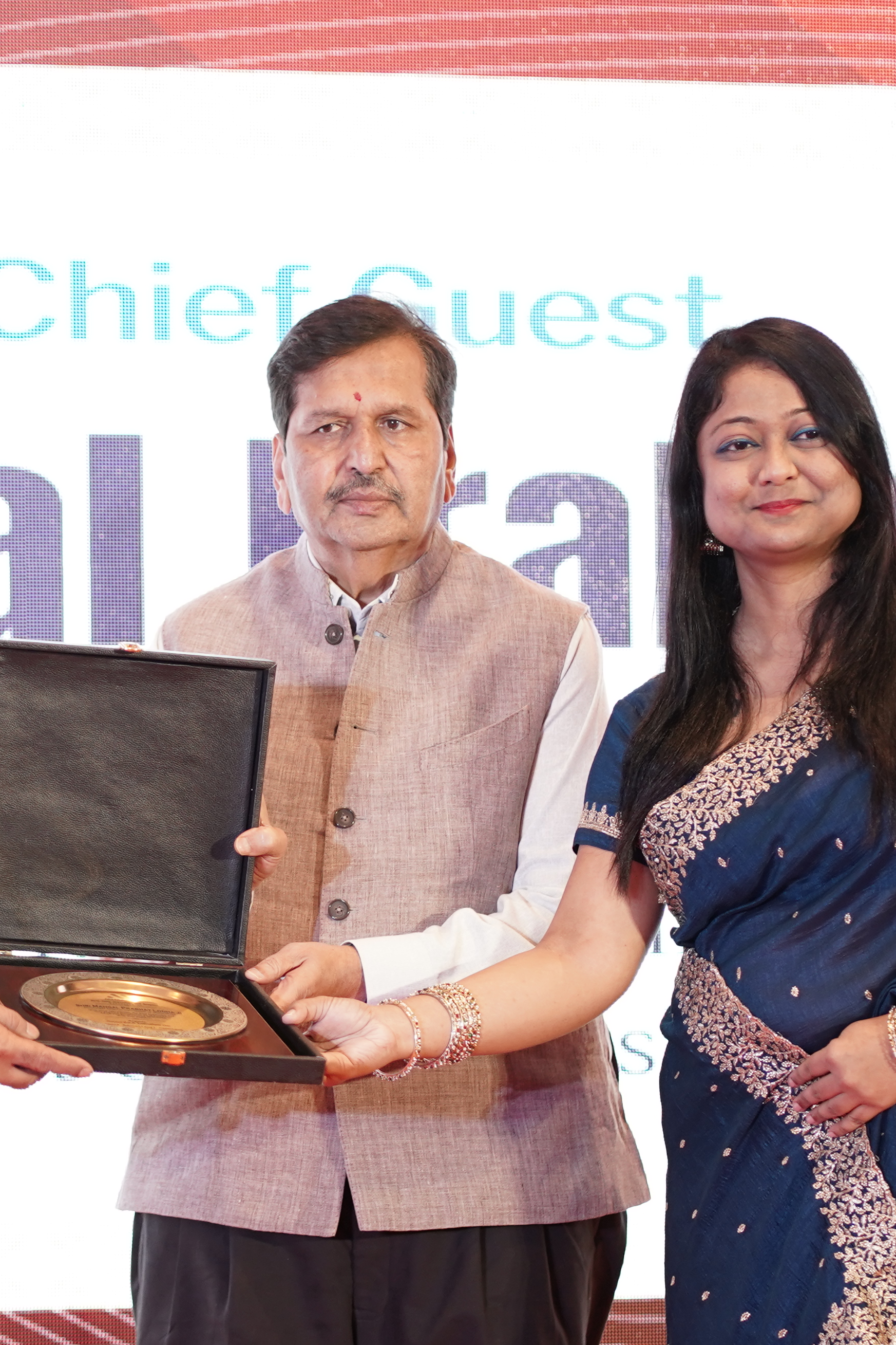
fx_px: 7129
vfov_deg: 10.8
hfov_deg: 7.2
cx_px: 276
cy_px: 671
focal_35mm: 191
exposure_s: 1/320
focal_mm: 85
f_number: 2
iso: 800
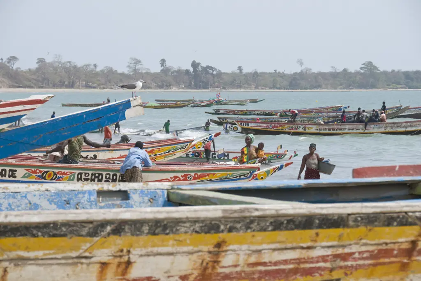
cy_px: 140
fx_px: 1667
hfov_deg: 14.4
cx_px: 210
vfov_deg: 9.6
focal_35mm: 142
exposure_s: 1/640
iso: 200
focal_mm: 95
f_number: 8
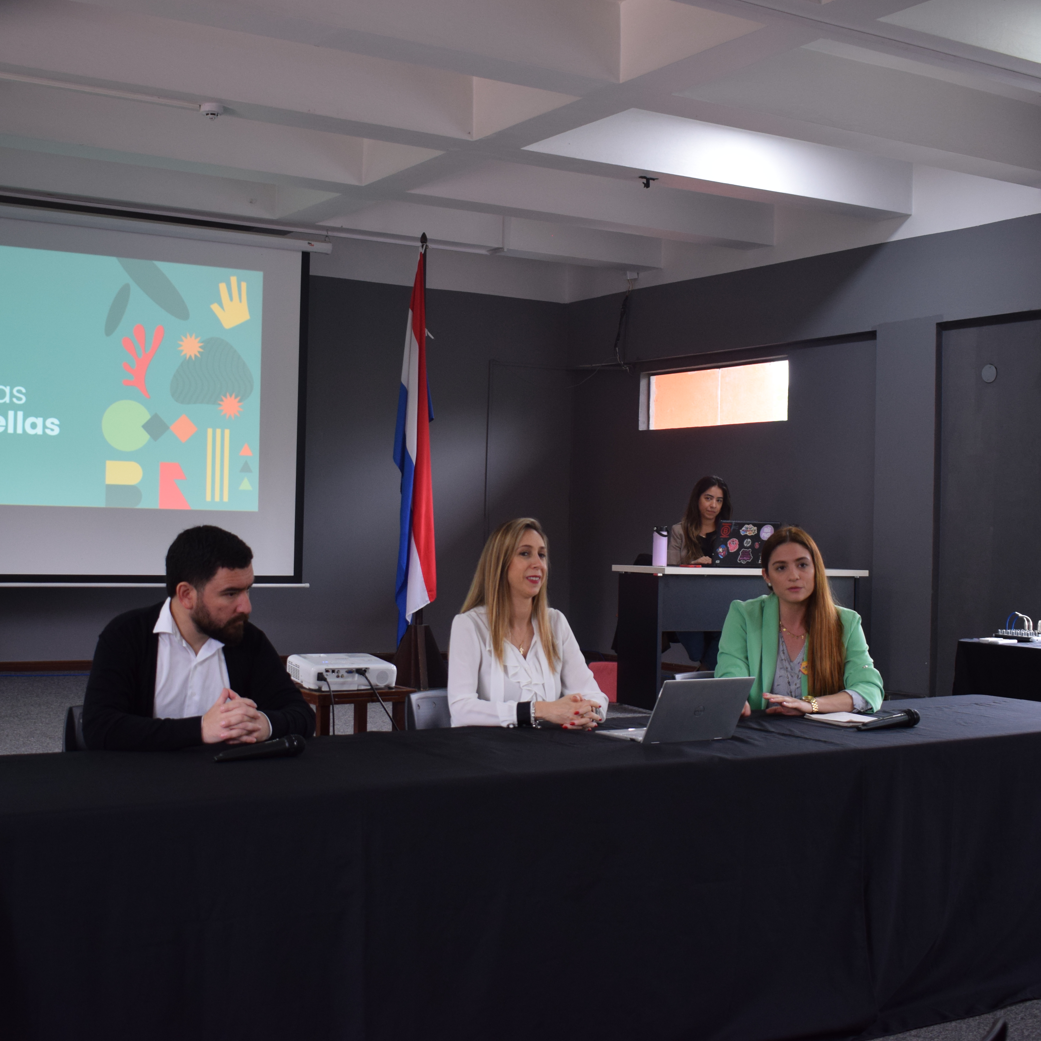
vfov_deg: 37.8
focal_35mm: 45
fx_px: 1519
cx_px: 473
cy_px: 516
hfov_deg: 37.8
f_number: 4
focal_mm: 23
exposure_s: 1/60
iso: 560
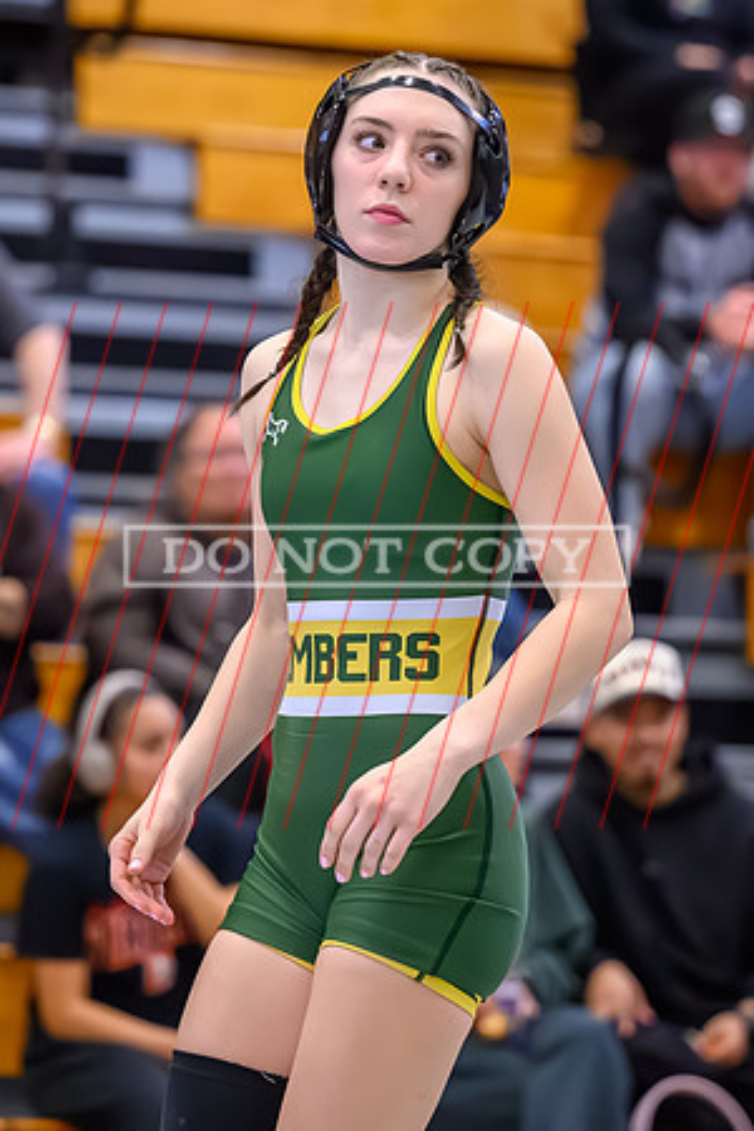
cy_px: 433
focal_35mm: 222
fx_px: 6978
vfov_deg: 9.3
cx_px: 331
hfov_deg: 6.2
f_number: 2.8
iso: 10000
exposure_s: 1/500
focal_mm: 120
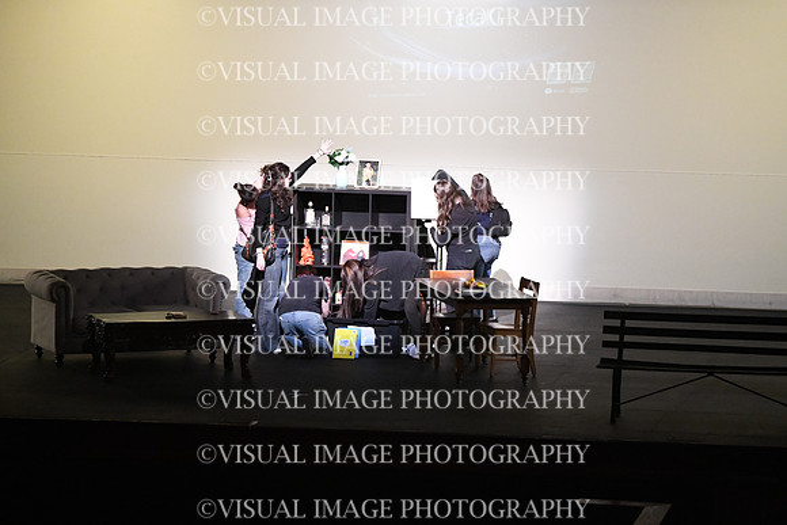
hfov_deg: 10.3
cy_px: 262
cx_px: 394
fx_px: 4373
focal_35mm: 200
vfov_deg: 6.9
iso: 12800
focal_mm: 200
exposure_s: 1/320
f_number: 2.8
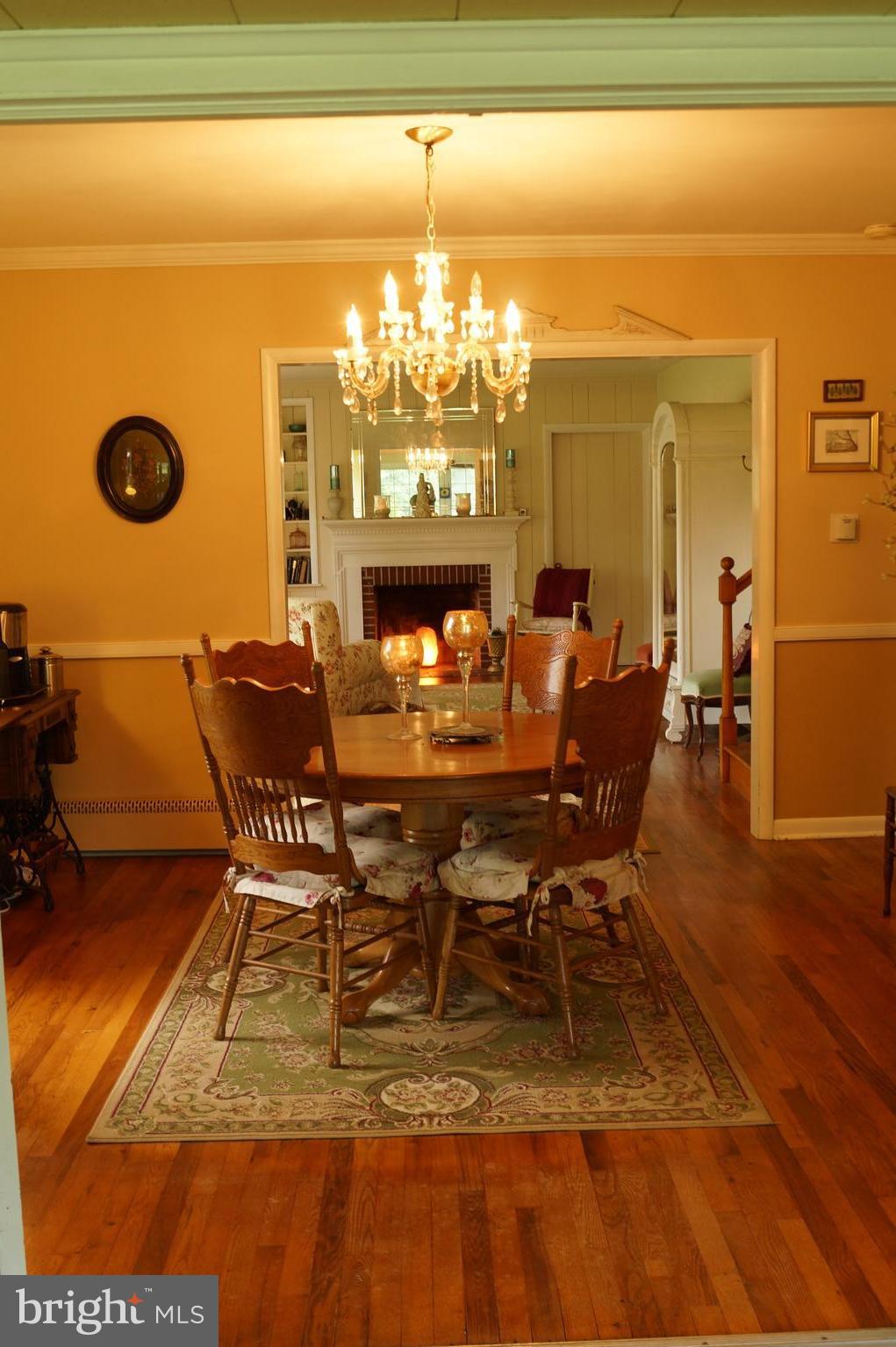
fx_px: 1458
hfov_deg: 34.2
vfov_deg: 49.6
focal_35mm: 39
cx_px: 448
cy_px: 674
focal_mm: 26
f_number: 5.6
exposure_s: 1/8
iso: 200
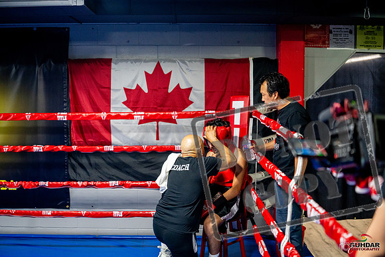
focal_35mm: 50
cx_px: 192
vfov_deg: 27.0
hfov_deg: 39.6
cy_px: 128
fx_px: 535
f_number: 2
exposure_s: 1/800
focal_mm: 50
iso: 4000
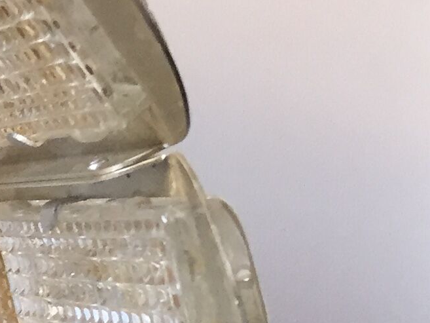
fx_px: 1789
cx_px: -574
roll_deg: -3.2
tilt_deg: -4.9
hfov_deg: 11.5
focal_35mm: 144
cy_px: 487
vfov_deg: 10.0
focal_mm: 4.15
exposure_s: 1/33
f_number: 2.2
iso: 100
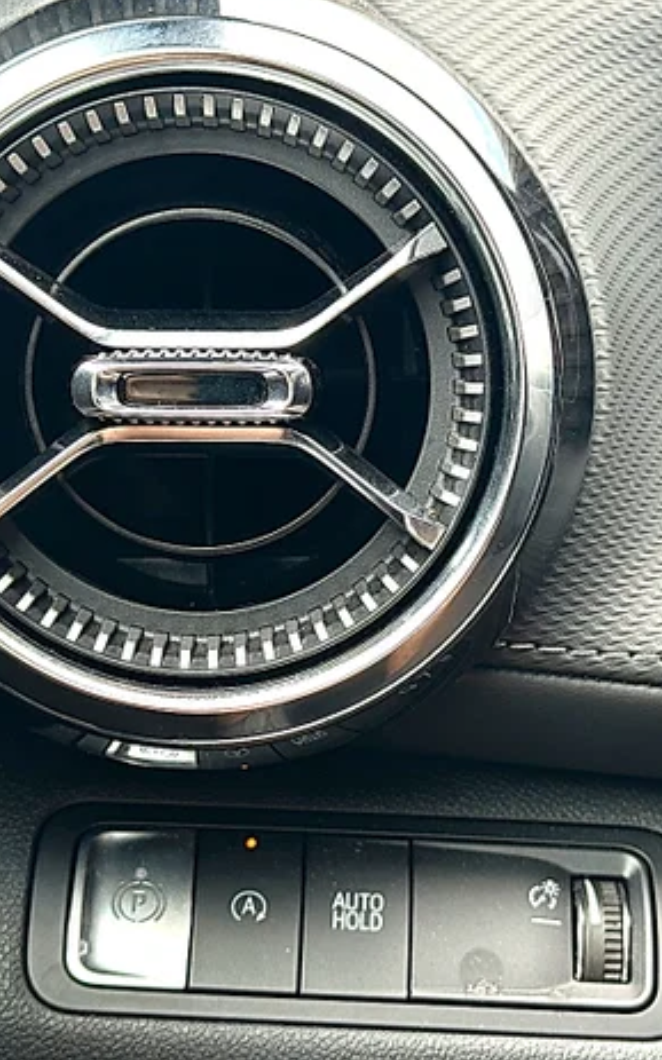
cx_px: 415
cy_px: 573
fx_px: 2225
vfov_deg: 26.8
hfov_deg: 16.9
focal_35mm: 77
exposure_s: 1/178
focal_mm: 6.86
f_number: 1.78
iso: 50
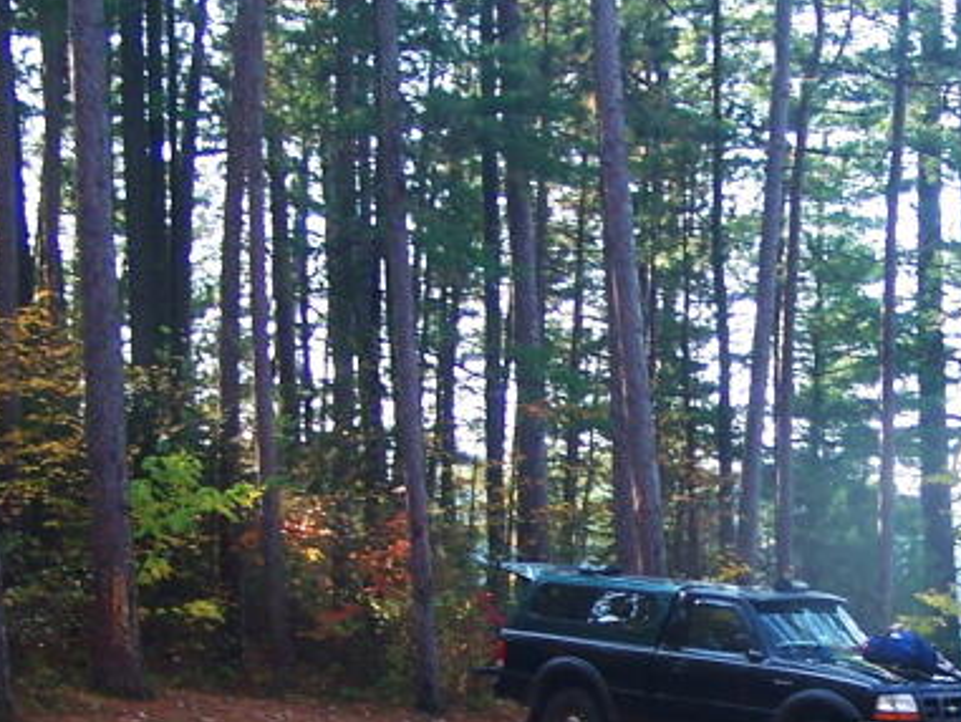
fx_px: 2833
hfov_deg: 18.8
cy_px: 505
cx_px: 911
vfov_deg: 14.5
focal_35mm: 102
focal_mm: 6.3
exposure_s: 1/100
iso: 80
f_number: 2.8
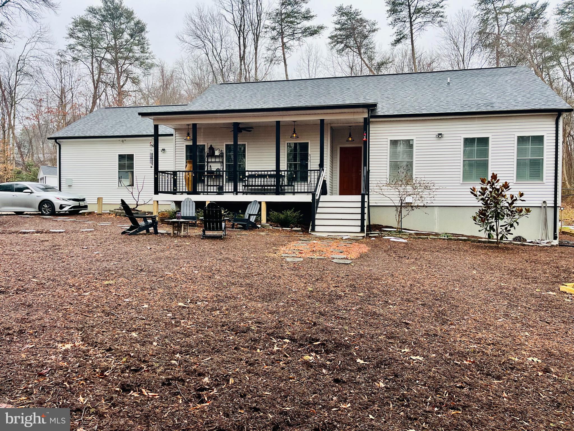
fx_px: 431
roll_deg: -0.1
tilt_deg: -3.1
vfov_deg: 53.1
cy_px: 216
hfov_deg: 67.3
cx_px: 287
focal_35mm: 26
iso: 125
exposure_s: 1/121
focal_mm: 5.1
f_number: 1.6
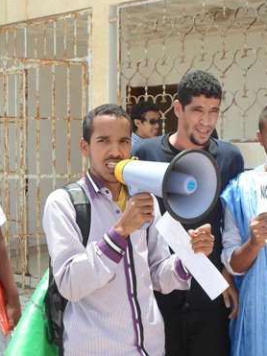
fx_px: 597
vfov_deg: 33.2
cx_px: 211
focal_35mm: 58
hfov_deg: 24.8
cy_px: 177
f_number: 3.2
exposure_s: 1/350
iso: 80
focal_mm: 7.8
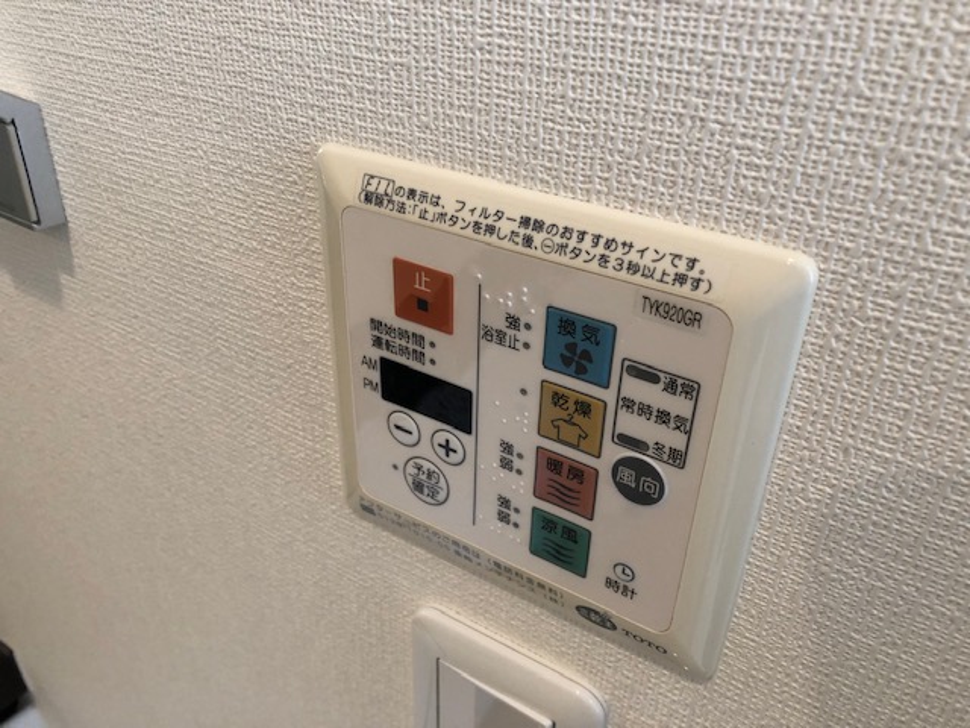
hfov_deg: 63.4
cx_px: 485
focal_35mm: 28
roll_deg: -0.2
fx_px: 785
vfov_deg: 49.7
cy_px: 364
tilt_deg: -32.6
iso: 32
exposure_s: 1/25
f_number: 1.8
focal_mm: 3.99
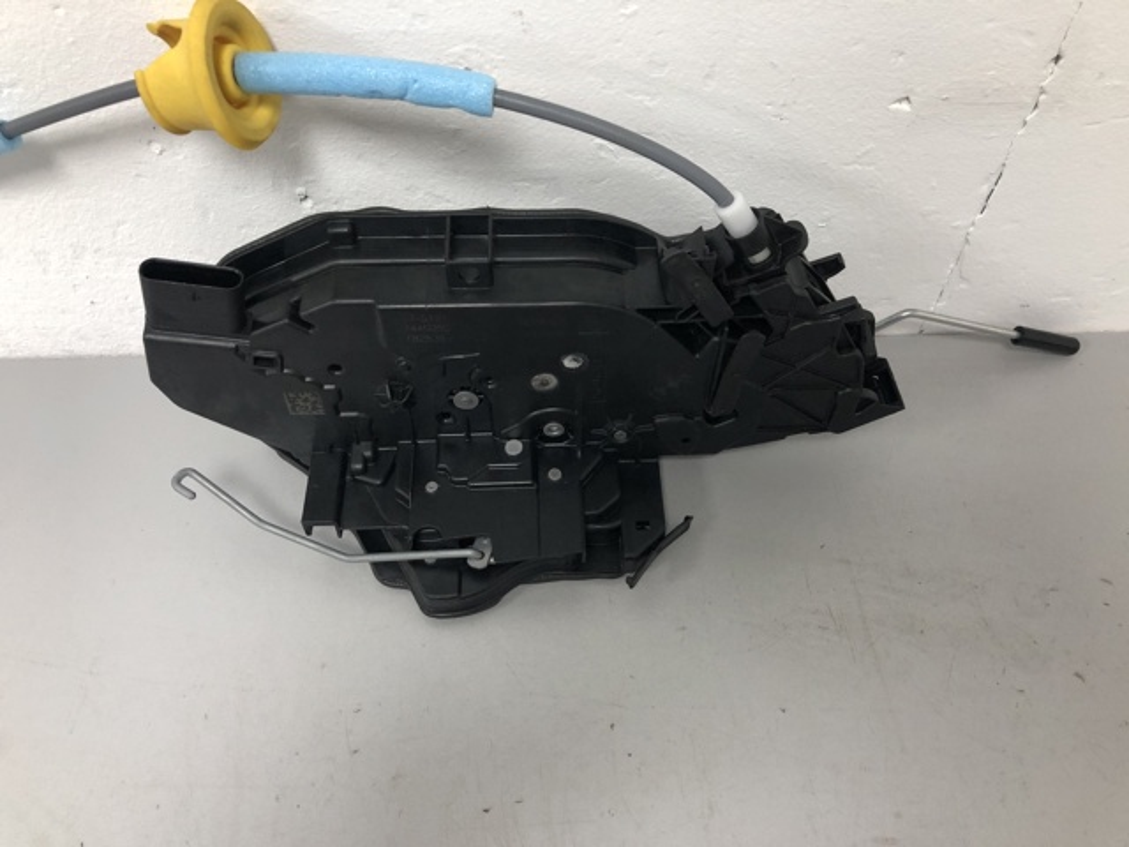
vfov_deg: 49.7
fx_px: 913
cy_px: 424
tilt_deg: -57.3
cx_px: 564
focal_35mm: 28
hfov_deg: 63.4
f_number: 1.8
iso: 40
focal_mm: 4
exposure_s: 1/25
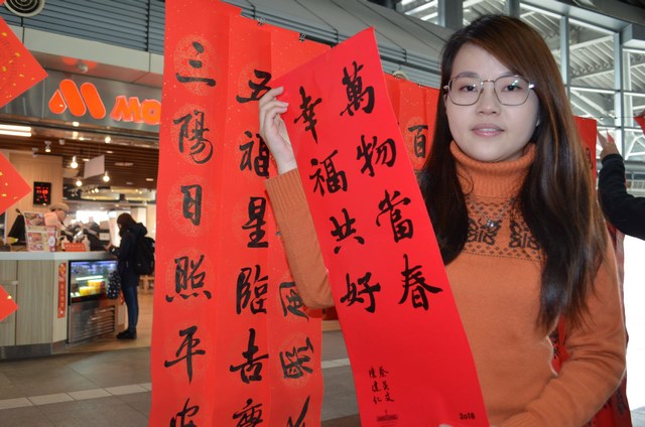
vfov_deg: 39.8
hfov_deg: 57.3
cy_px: 214
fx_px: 590
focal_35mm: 33
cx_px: 322
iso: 800
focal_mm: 22
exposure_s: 1/60
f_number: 4
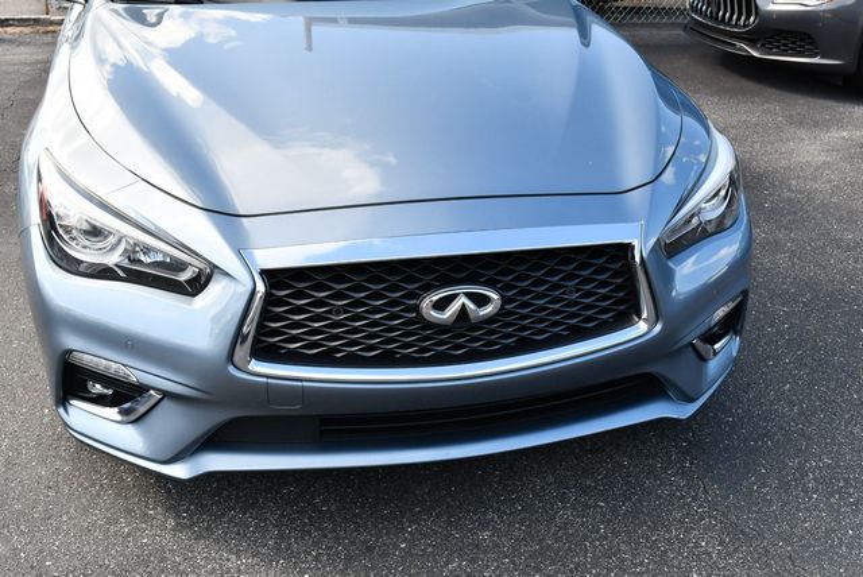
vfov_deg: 30.6
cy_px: 288
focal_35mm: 44
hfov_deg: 44.5
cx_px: 432
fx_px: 1056
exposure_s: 1/250
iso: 200
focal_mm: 22
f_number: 5.6
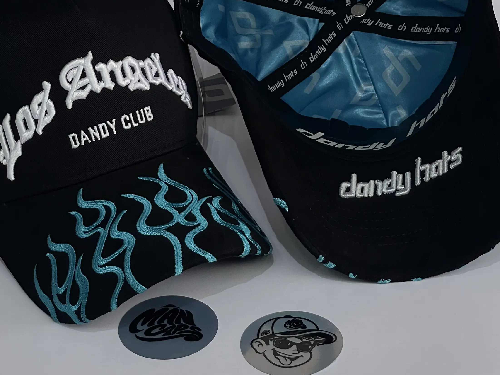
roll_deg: +3.3
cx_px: 209
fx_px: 1372
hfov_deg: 20.6
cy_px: 86
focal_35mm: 95
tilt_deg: -27.4
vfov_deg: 15.5
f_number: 2
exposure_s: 1/120
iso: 160
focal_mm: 6
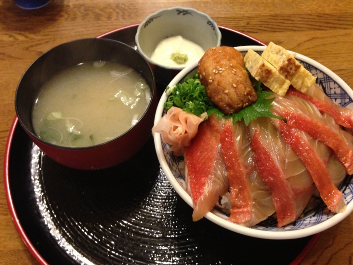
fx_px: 367
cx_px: 186
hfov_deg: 51.3
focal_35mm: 36
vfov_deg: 39.7
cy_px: 124
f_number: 2.4
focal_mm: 4.13
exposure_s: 1/15
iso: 400
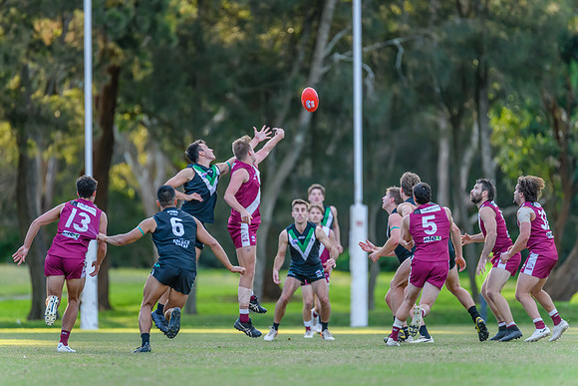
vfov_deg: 4.2
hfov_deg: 6.3
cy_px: 185
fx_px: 5283
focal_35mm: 329
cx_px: 277
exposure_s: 1/2500
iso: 2500
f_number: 2.8
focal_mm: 300
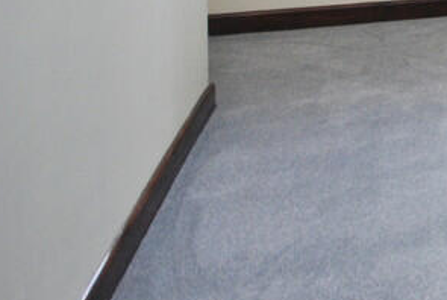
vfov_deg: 21.4
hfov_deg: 24.4
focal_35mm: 52
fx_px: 647
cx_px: 742
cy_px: -164
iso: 320
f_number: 4
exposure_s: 1/30
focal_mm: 10
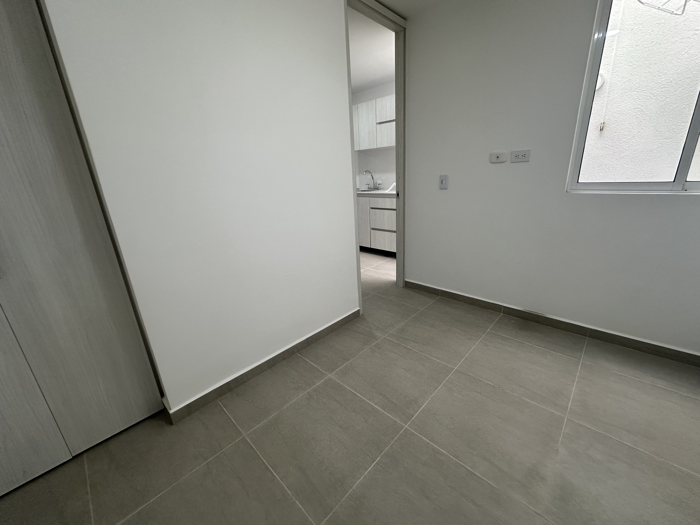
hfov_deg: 102.1
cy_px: 262
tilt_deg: -16.4
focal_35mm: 14
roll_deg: +4.0
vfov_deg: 85.7
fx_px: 283
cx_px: 350
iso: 200
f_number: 2.2
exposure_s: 1/120
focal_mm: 2.22
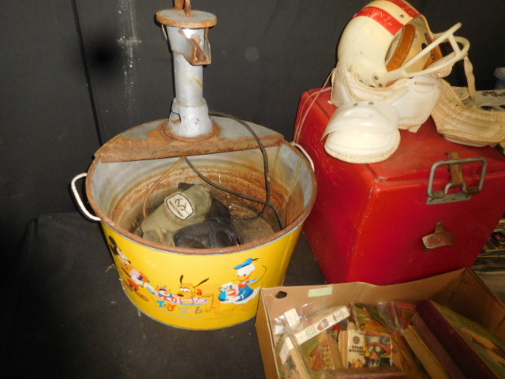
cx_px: 252
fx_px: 365
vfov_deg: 54.9
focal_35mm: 25
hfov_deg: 69.4
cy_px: 190
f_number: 3.4
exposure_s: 1/30
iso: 450
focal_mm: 4.5
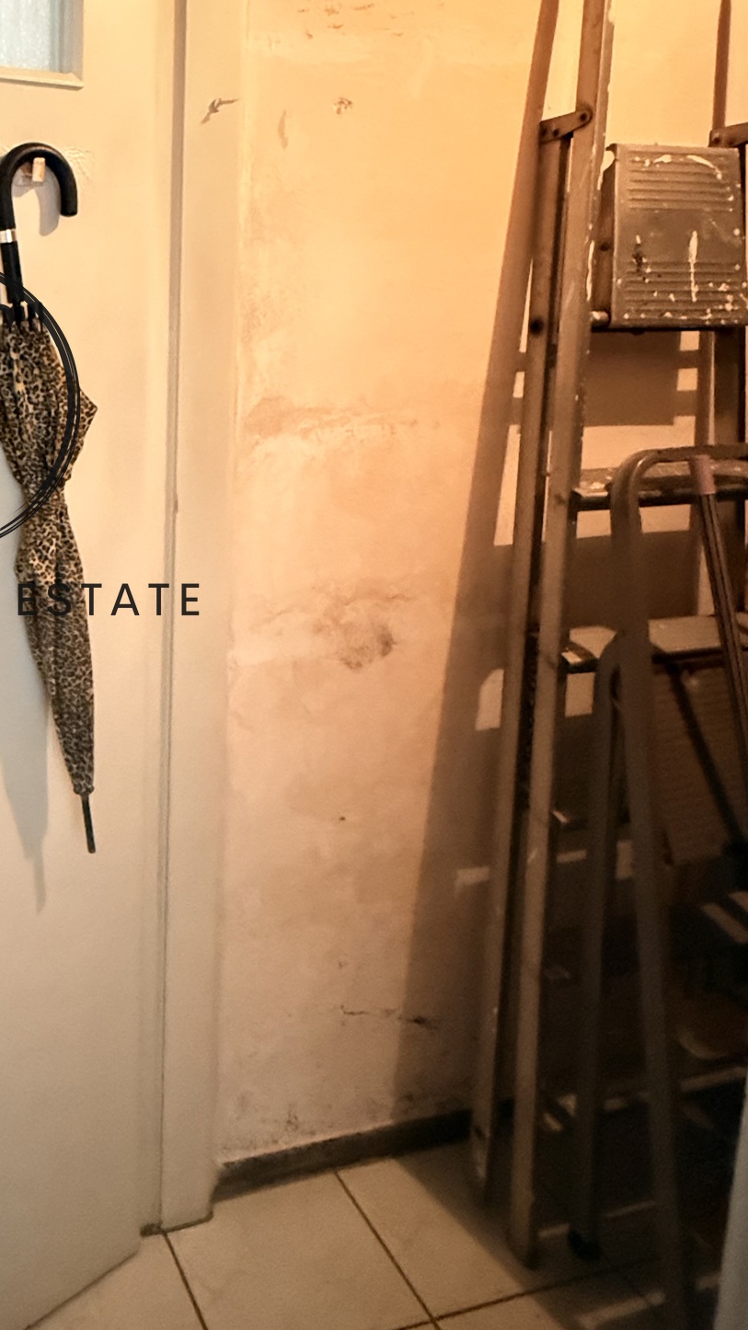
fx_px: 952
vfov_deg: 67.8
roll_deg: +0.7
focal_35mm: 27
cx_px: -52
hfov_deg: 36.9
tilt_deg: -7.0
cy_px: 436
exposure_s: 1/33
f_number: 2.2
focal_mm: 2.22
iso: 1250
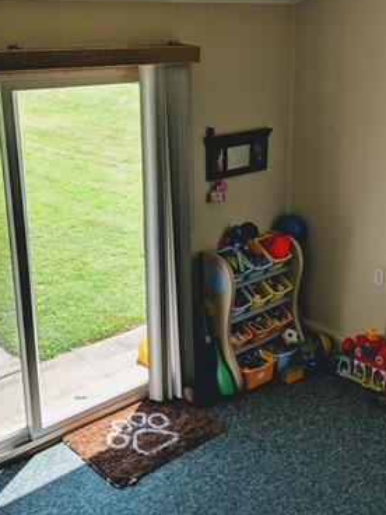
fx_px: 654
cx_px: 207
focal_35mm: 44
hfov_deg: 32.9
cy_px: 221
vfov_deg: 42.8
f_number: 1.8
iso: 50
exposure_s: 1/1215
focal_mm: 4.44
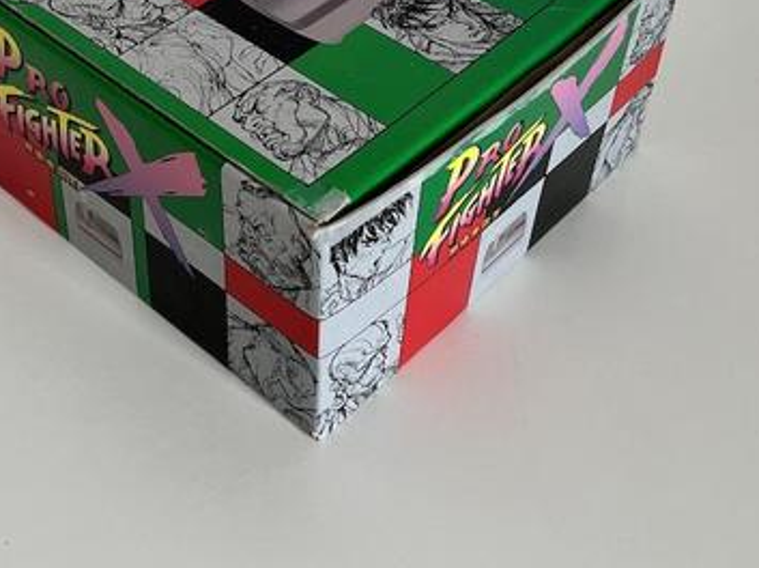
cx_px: 170
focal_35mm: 59
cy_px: 60
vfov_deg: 24.1
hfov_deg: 32.0
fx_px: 1292
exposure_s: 1/121
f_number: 1.6
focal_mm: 5.1
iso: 80
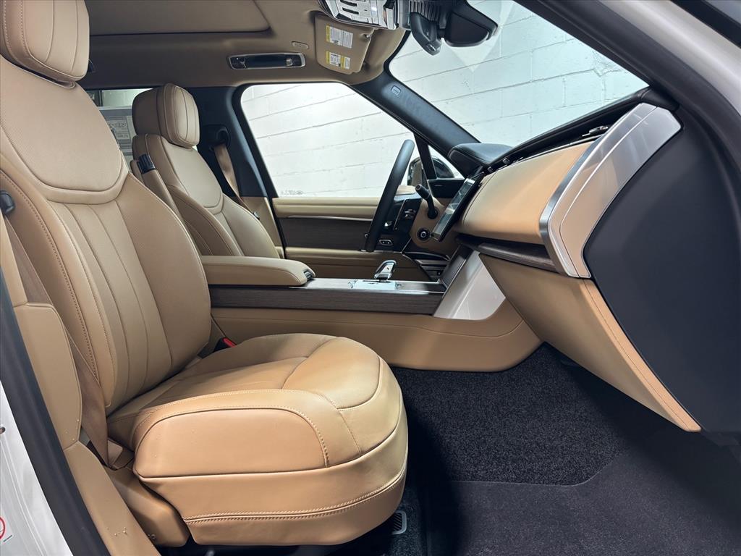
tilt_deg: -6.9
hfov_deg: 67.3
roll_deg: +1.4
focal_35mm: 26
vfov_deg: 53.1
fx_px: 557
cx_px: 370
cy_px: 278
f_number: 1.6
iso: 125
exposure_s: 1/120
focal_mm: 5.96
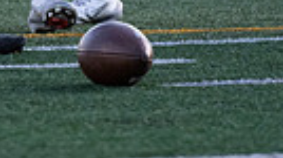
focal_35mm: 1210
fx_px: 9069
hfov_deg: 1.8
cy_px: -372
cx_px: -95
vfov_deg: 1.0
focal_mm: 200
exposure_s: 1/1600
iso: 1250
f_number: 2.8
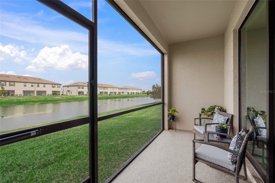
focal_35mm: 16
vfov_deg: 73.7
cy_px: 92
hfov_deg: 96.7
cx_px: 138
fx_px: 122
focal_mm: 16
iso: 100
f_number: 6.3
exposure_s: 1/13
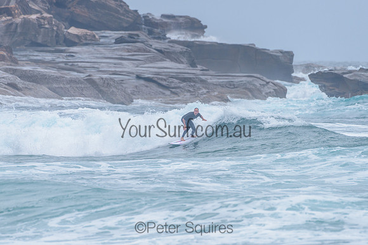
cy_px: 126
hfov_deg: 3.4
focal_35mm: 613
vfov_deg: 2.2
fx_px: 6265
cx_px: 187
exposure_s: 1/2000
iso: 140
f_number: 5.6
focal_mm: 500
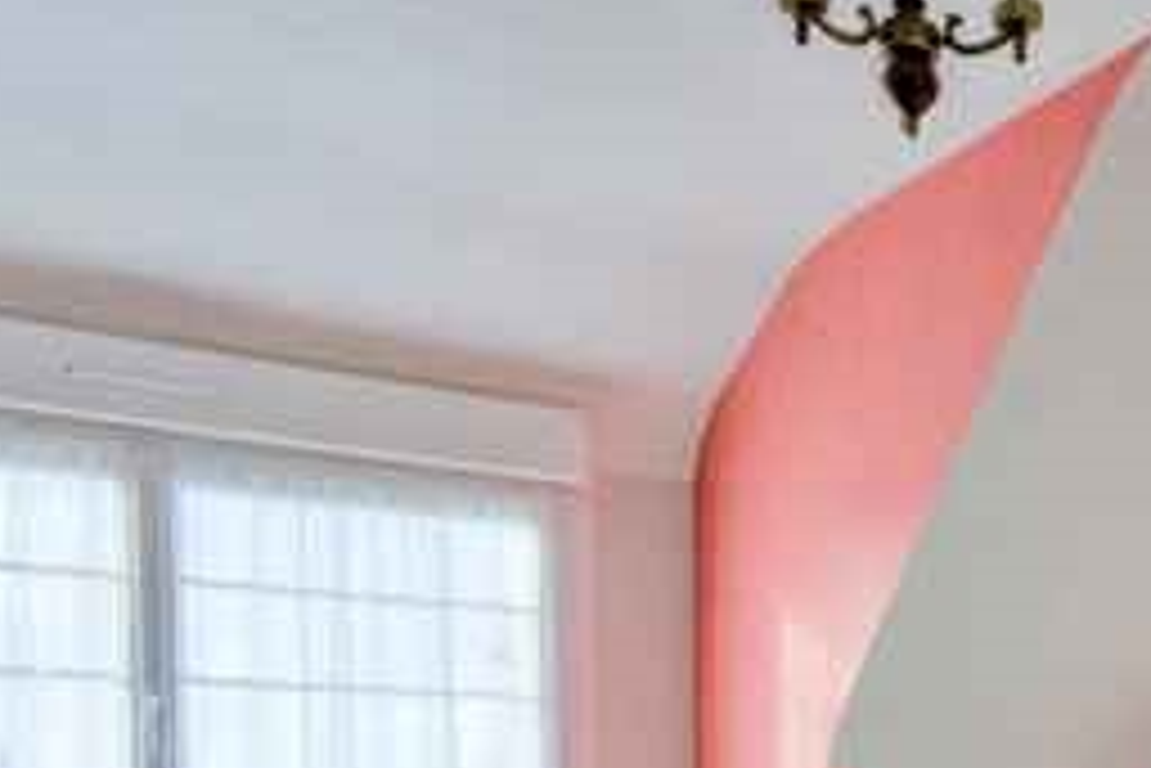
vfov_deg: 24.8
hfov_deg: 35.3
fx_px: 1599
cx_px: 1187
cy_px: 887
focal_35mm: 50
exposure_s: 1/400
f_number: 8
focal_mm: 16
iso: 800
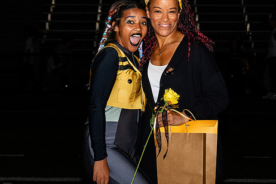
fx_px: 905
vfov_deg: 11.6
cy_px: 84
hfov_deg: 17.3
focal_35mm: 118
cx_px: 150
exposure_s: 1/200
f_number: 5
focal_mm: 52
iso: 320
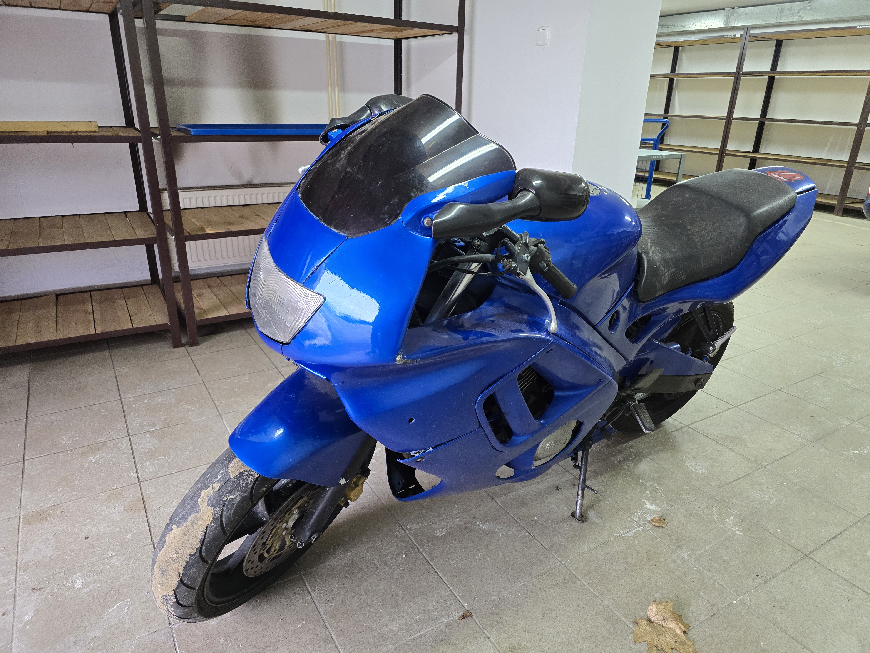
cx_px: 435
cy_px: 326
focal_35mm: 23
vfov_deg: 58.9
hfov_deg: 73.9
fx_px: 578
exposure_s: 1/100
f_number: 1.7
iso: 500
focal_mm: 6.3
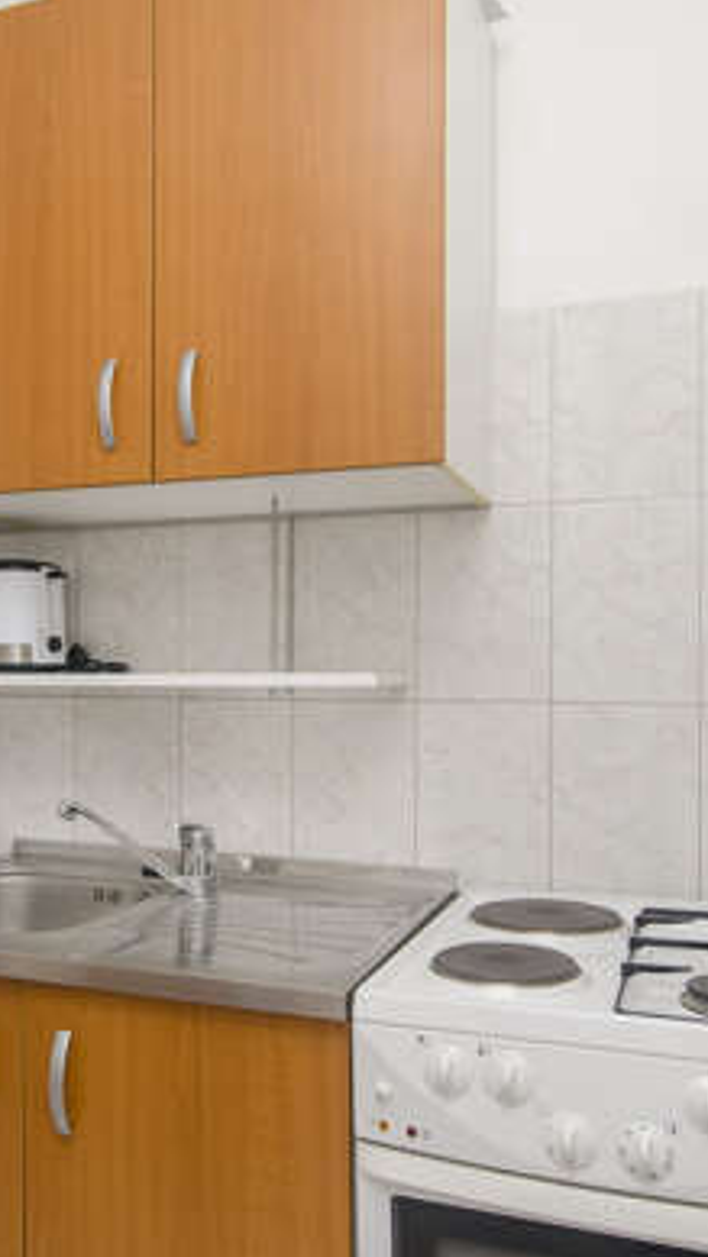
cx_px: 217
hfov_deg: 37.3
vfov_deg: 62.6
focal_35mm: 31
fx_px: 1034
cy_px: 638
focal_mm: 10
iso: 100
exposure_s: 1/100
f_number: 7.1
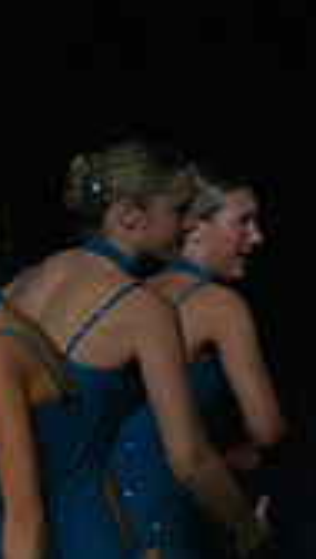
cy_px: 607
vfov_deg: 2.5
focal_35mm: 848
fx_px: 12581
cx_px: -565
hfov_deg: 1.4
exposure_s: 1/1000
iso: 12800
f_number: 5
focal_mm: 235
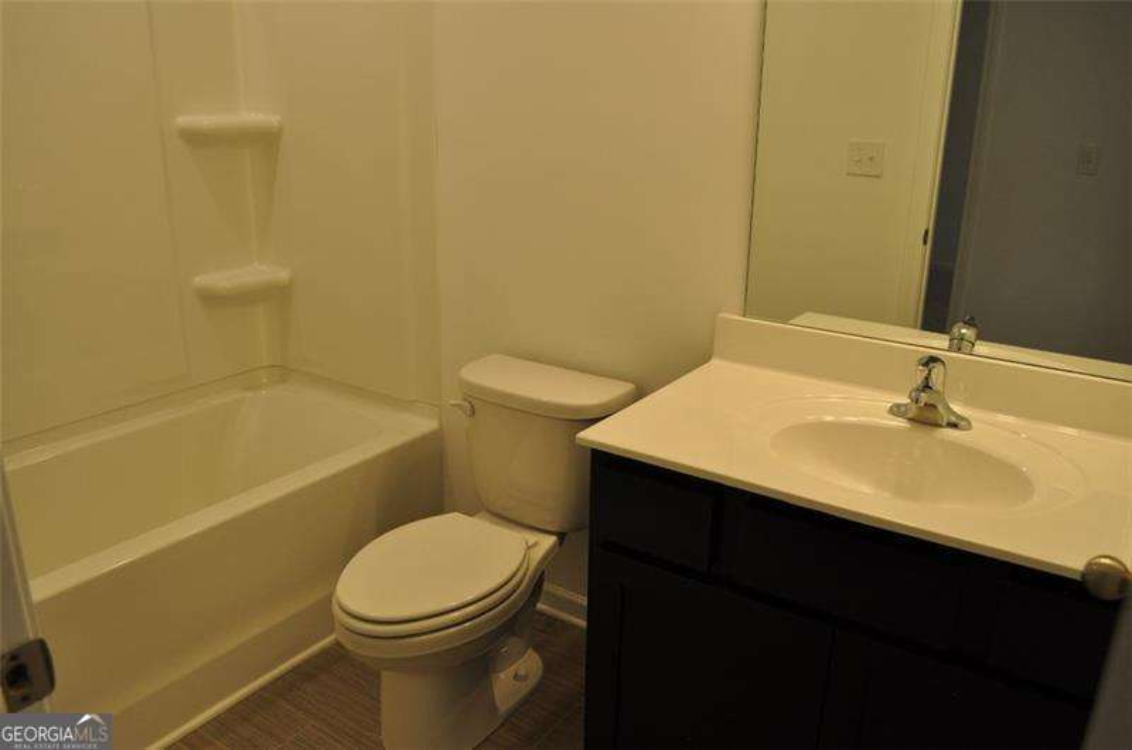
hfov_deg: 67.5
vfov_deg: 47.7
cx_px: 566
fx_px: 847
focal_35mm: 27
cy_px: 375
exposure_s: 1/100
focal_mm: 18
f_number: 5
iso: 400
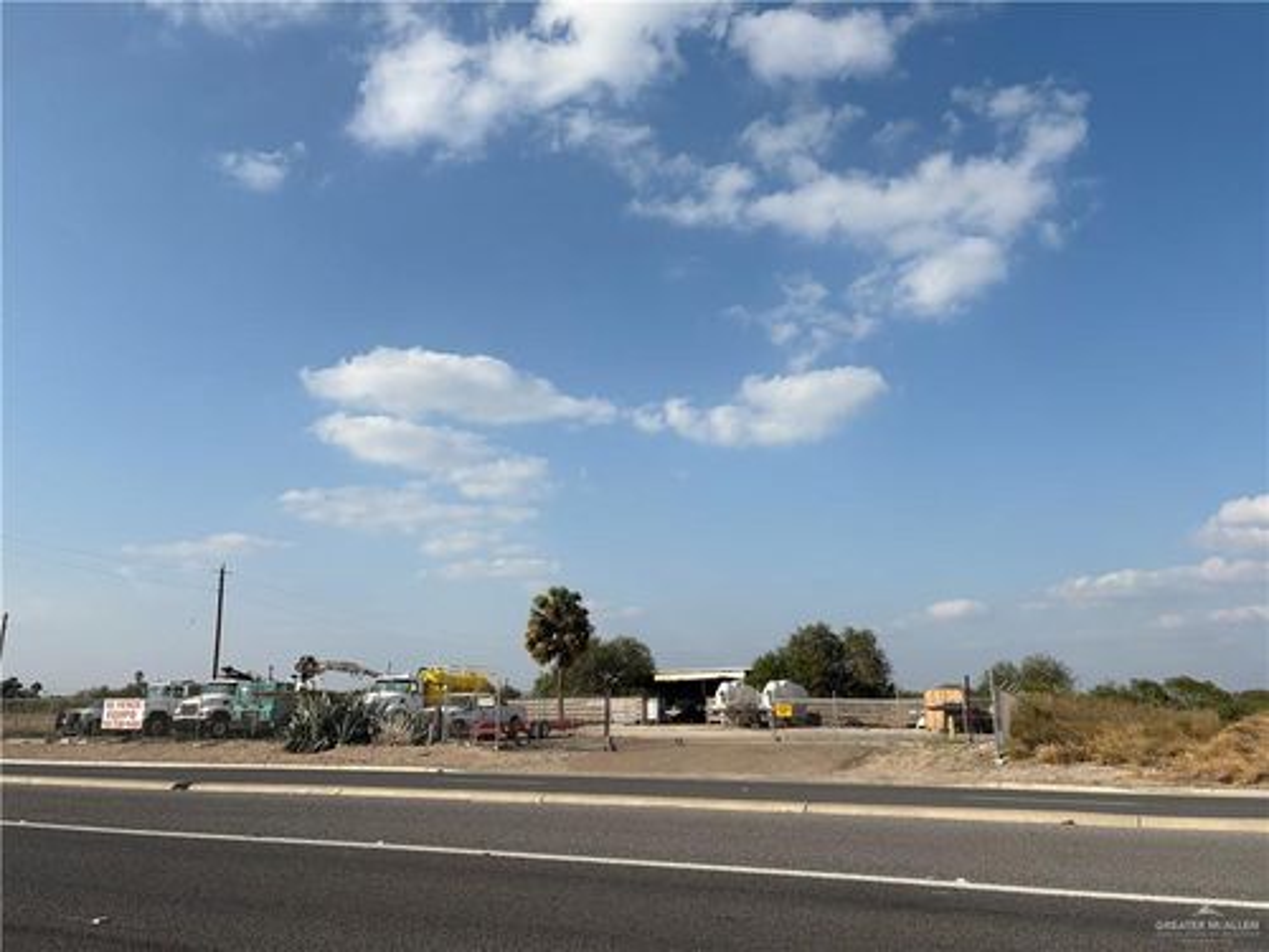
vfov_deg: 53.1
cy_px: 476
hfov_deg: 67.3
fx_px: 953
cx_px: 634
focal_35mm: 26
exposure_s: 1/5348
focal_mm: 5.96
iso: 50
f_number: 1.6
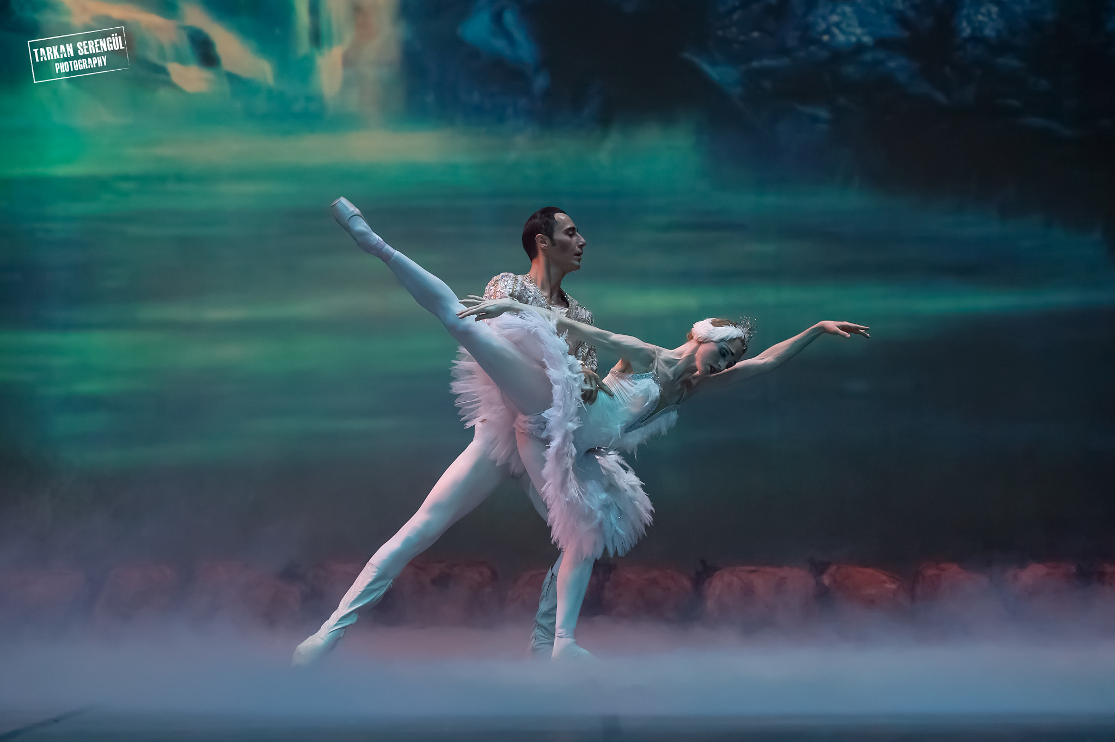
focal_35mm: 135
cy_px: 371
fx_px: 4179
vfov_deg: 10.1
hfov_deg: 15.2
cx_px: 558
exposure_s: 1/320
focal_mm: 135
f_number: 2.8
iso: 3600
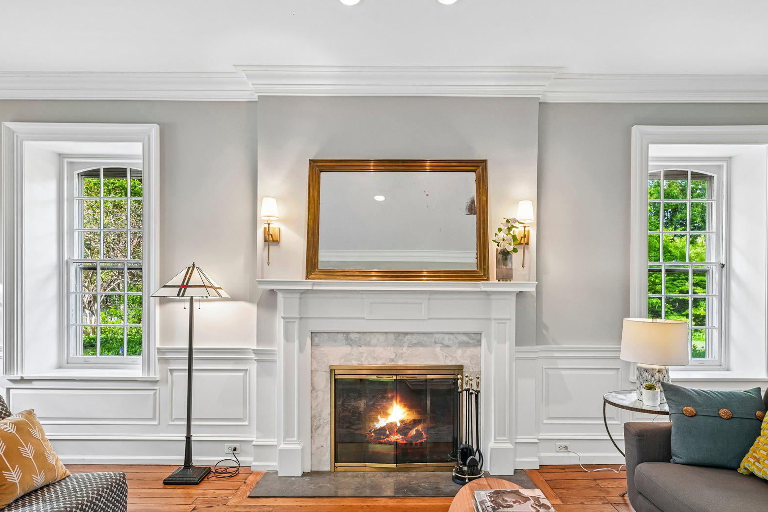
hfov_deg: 81.2
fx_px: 448
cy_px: 300
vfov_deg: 59.1
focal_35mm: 21
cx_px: 396
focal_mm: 16
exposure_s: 1/30
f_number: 8
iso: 800
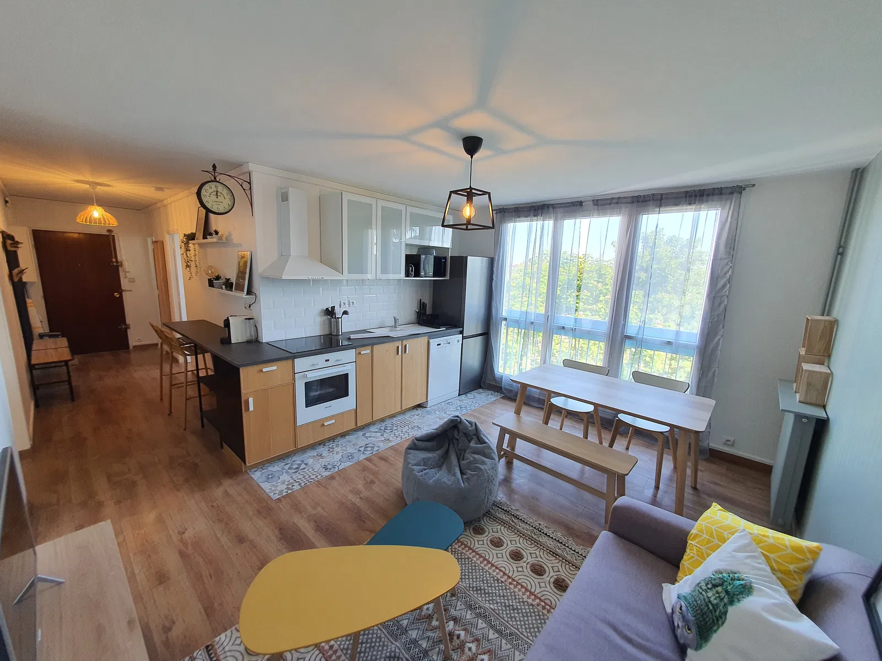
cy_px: 330
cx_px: 441
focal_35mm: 13
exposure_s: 1/50
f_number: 2.2
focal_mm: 1.8
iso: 64
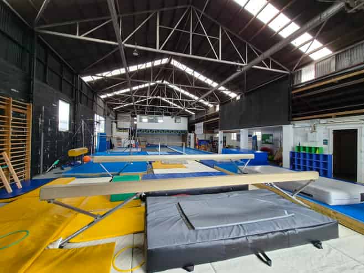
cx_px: 182
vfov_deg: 89.9
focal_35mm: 13
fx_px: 137
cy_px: 136
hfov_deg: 106.2
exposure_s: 1/100
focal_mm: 2.2
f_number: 2.2
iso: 80
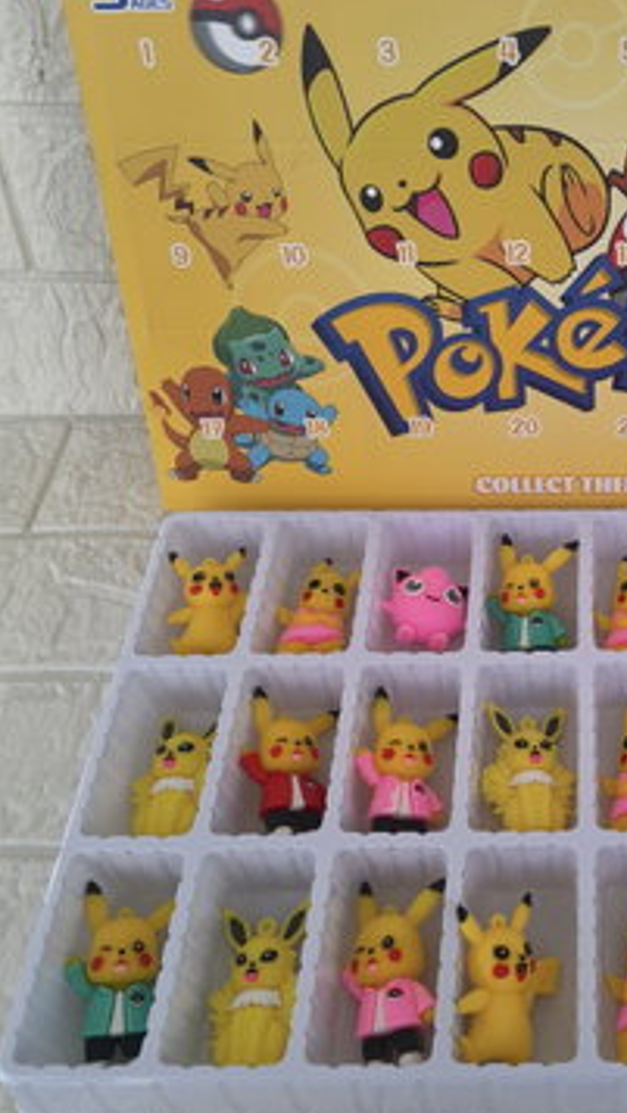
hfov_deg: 28.9
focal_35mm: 39
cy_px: 516
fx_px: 1152
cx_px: 593
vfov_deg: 51.6
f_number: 1.8
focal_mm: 5.56
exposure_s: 1/329
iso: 100
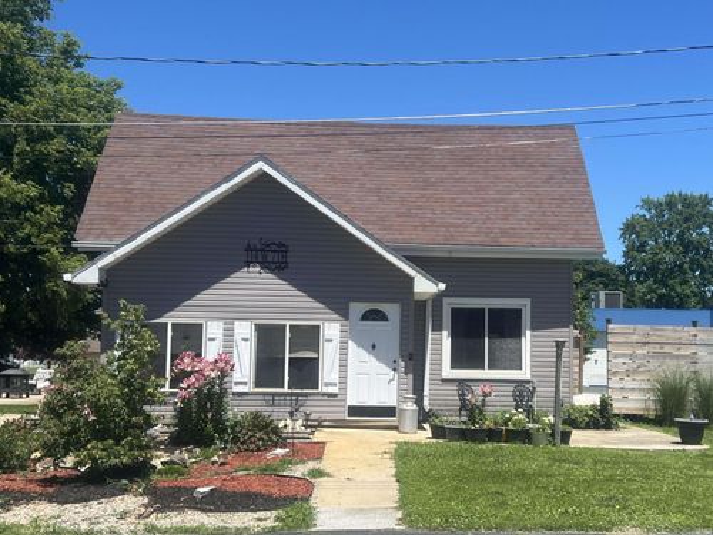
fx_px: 783
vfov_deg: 37.7
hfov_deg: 49.0
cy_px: 268
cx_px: 356
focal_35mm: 38
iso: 50
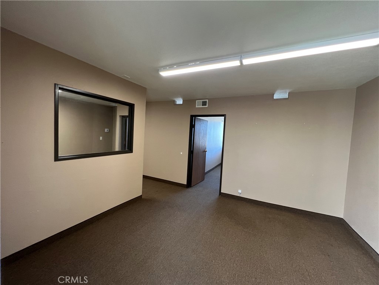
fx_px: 142
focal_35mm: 13
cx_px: 190
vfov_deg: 89.9
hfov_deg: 106.2
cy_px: 142
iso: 160
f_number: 1.8
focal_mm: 1.57
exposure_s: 1/60
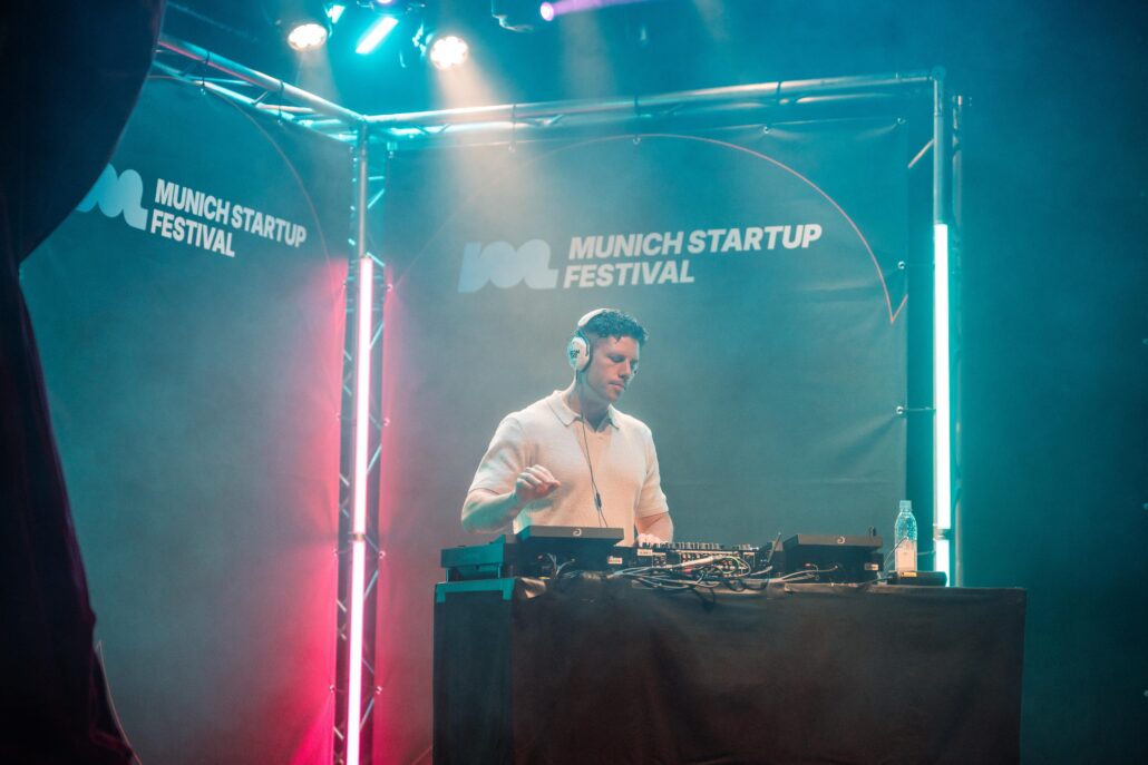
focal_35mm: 78
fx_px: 2483
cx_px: 598
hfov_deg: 26.0
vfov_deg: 17.5
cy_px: 419
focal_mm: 70
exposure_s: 1/250
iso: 1600
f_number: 2
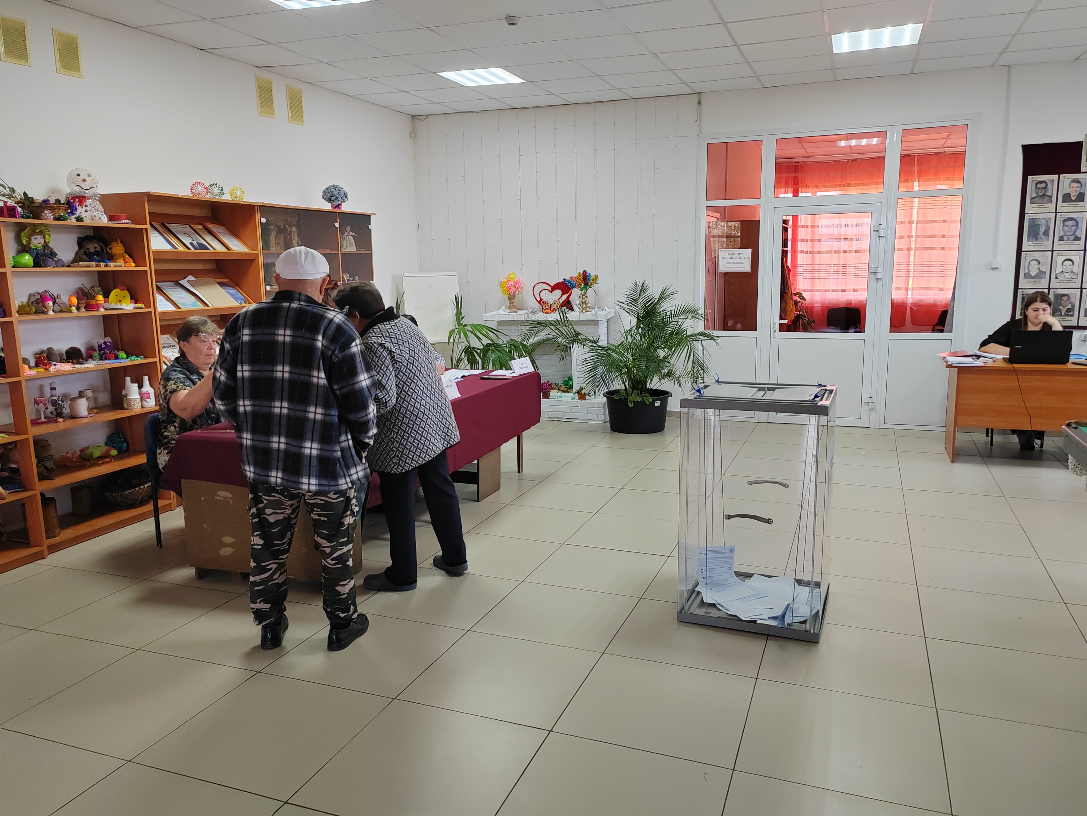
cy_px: 408
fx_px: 848
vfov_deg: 51.4
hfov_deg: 65.3
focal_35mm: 27
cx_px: 544
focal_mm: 5.52
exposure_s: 1/100
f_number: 1.9
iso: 500
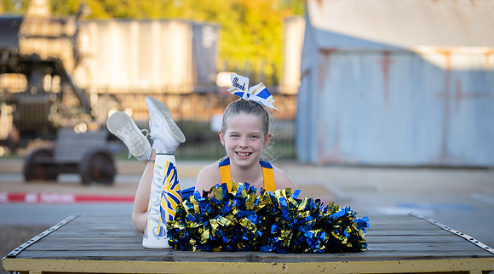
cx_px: 235
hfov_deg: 20.0
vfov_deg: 11.2
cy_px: 185
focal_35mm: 107
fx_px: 1399
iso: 125
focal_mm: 87
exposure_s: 1/320
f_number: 2.8
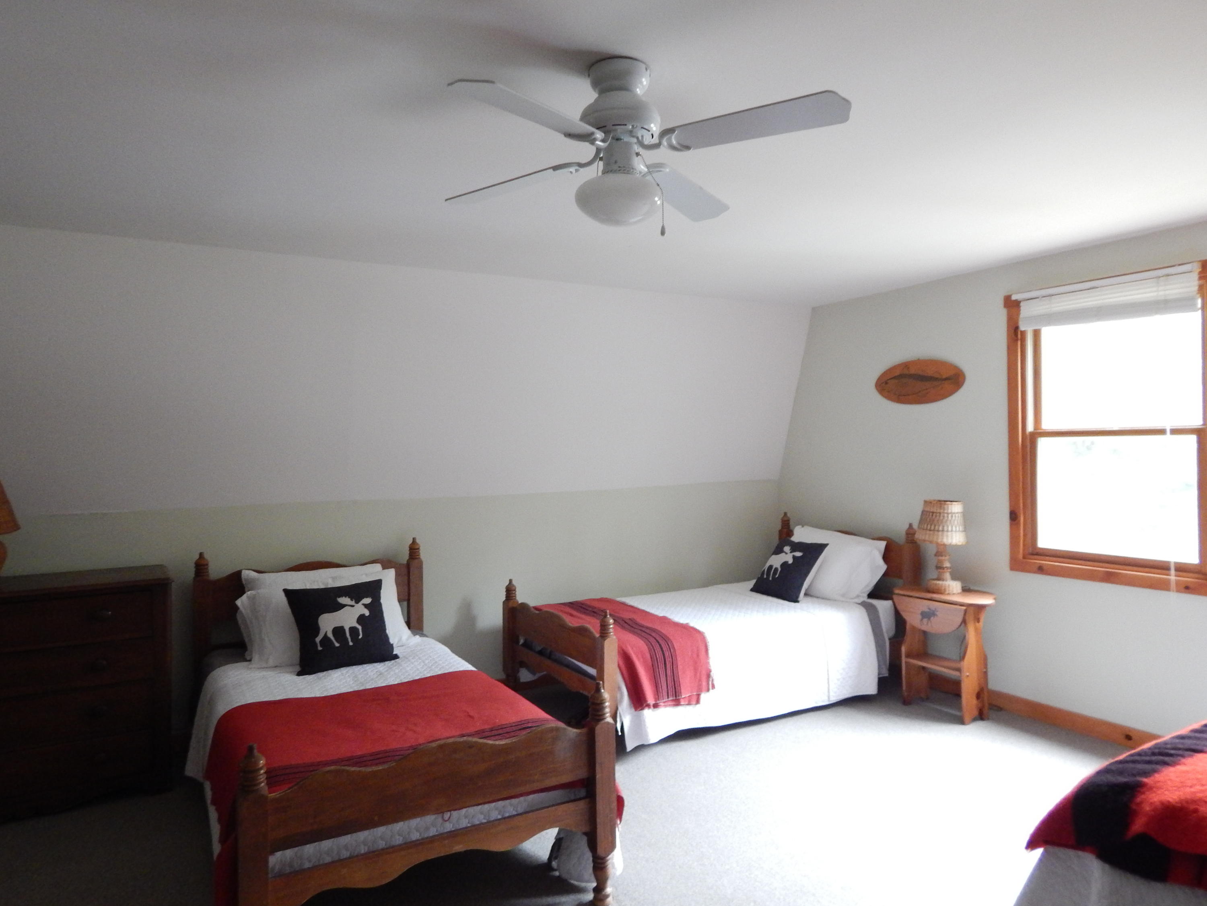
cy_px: 453
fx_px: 802
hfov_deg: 73.9
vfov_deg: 58.9
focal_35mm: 23
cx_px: 604
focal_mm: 4
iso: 560
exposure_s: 1/30
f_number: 3
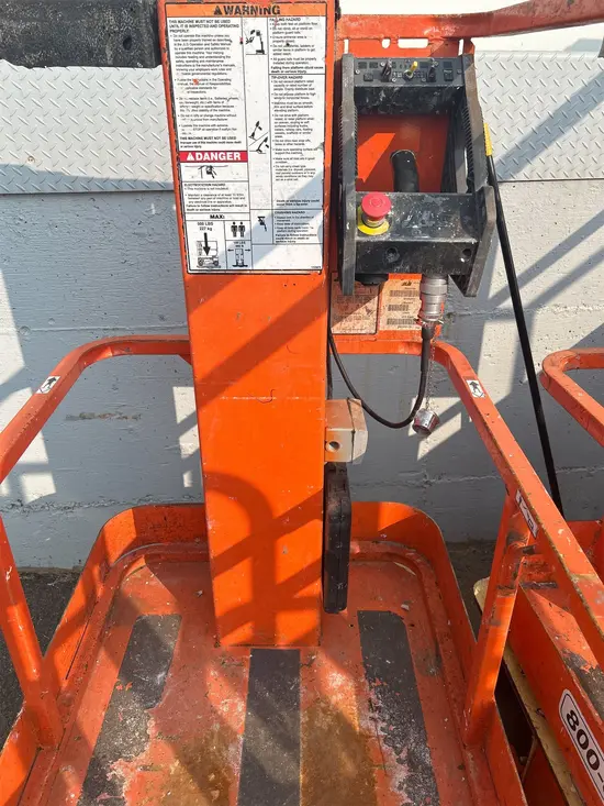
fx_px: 605
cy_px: 403
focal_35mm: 26
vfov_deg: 67.3
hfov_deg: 53.1
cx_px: 302
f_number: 1.5
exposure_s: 1/2632
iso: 50
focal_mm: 5.7
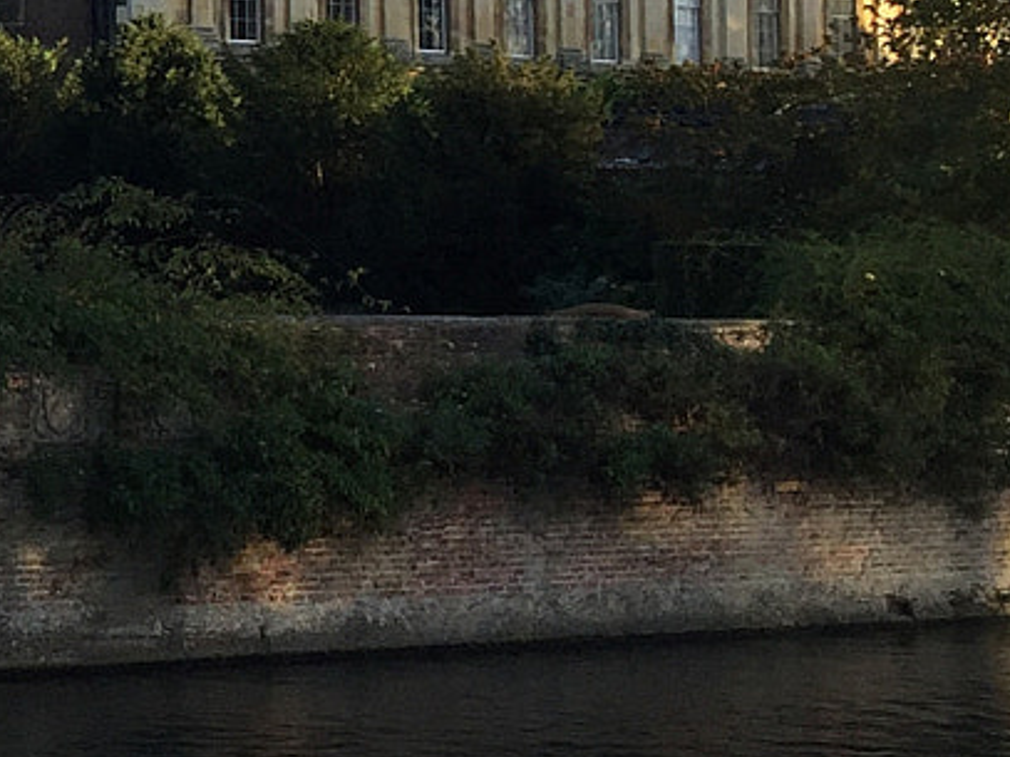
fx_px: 3325
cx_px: -628
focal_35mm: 114
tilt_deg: +7.6
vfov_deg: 12.5
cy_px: -261
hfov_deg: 15.5
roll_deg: -2.6
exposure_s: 1/565
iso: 32
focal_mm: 4.15
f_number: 2.2
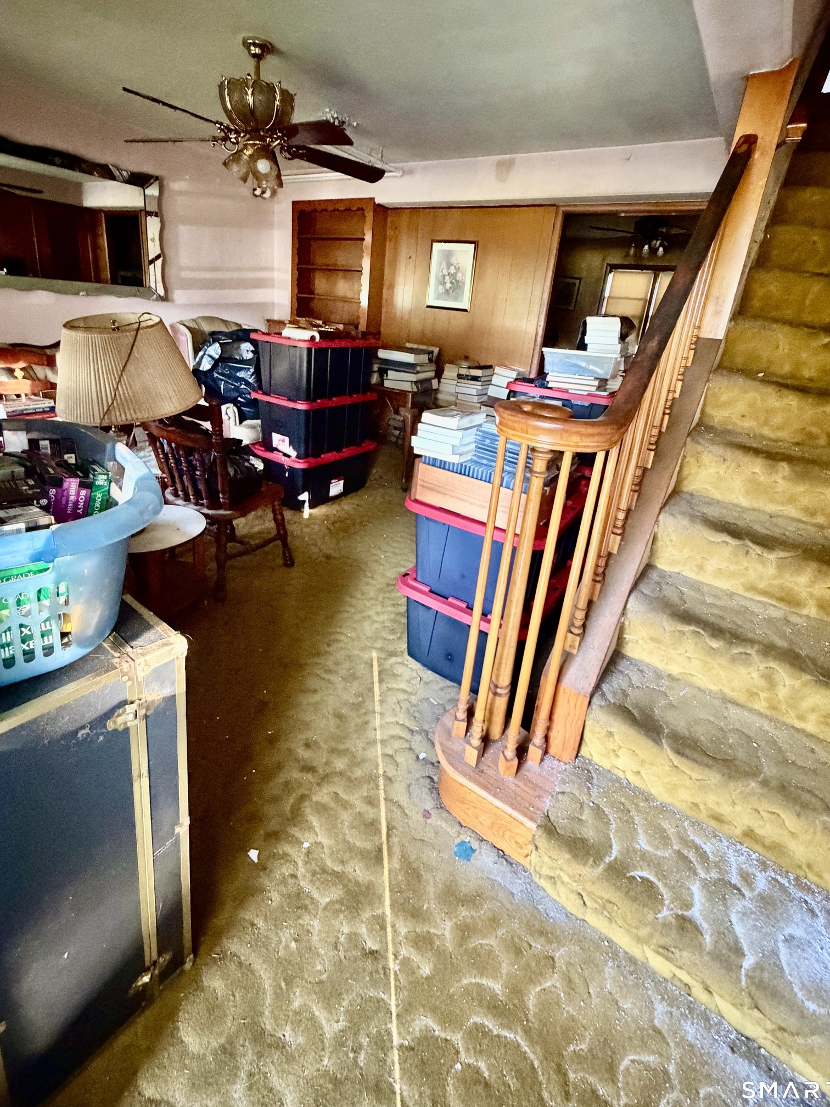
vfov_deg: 93.9
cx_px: 413
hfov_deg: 78.1
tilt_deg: -17.7
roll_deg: -4.9
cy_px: 478
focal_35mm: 16
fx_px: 512
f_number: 2.2
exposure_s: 1/43
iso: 1250
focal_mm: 2.22
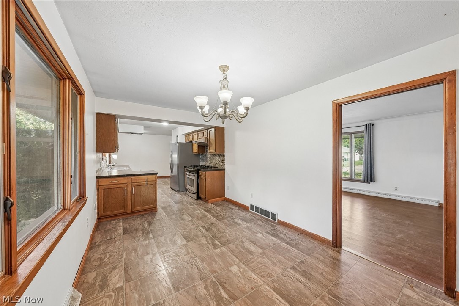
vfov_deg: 89.9
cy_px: 153
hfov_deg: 112.6
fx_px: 153
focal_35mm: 12
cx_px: 230
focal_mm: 12
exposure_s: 1/13
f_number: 8
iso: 400
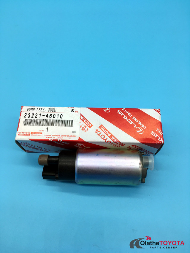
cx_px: 95
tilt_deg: -65.8
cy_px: 126
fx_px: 212
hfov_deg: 48.2
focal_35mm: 29
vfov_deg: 61.7
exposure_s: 1/120
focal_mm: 4.15
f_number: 2.2
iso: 32
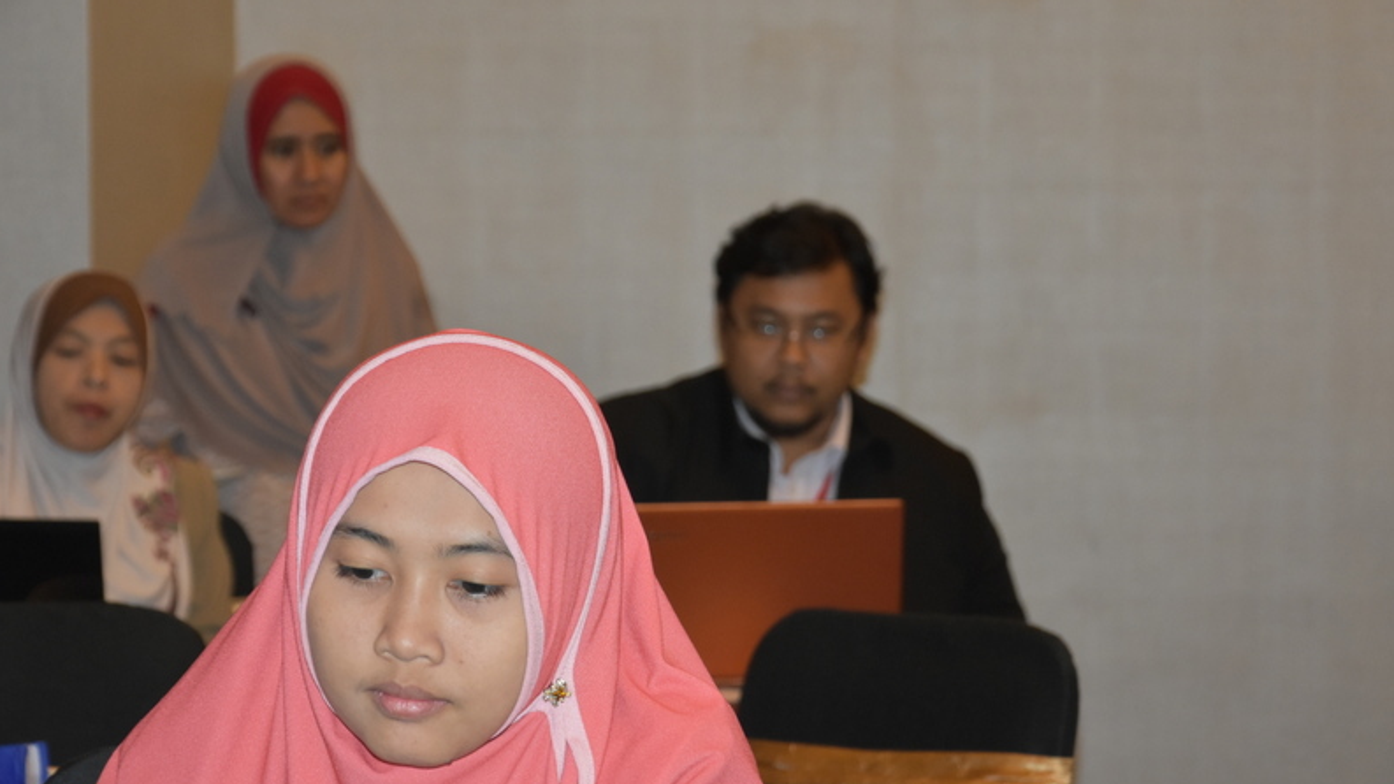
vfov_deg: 10.9
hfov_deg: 19.3
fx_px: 4103
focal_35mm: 111
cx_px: 698
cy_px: 380
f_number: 5.6
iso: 1600
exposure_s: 1/60
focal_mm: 70
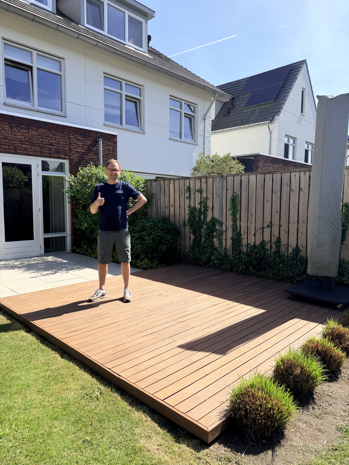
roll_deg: +0.0
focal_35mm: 24
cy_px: 232
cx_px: 174
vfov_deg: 71.6
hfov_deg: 56.8
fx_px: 323
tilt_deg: -6.0
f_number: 1.78
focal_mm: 6.76
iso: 80
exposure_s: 1/3021
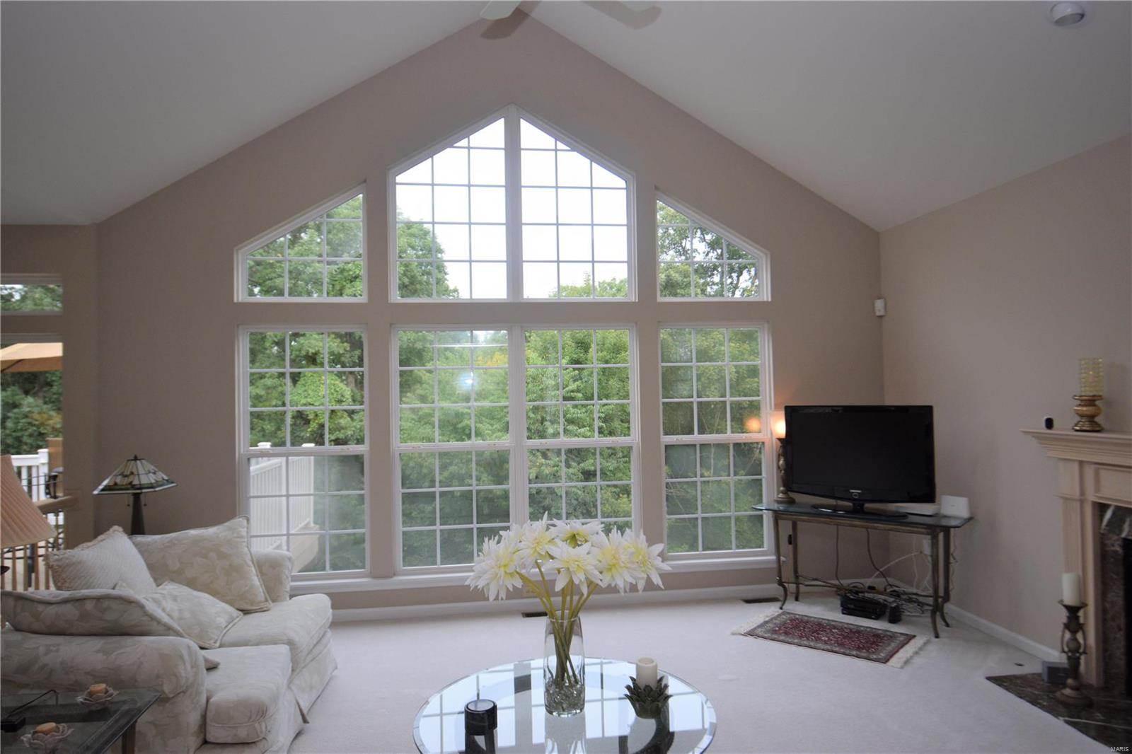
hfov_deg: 77.3
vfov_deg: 56.1
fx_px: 707
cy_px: 377
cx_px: 566
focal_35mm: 22
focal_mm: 15
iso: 400
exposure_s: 1/60
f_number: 5.3
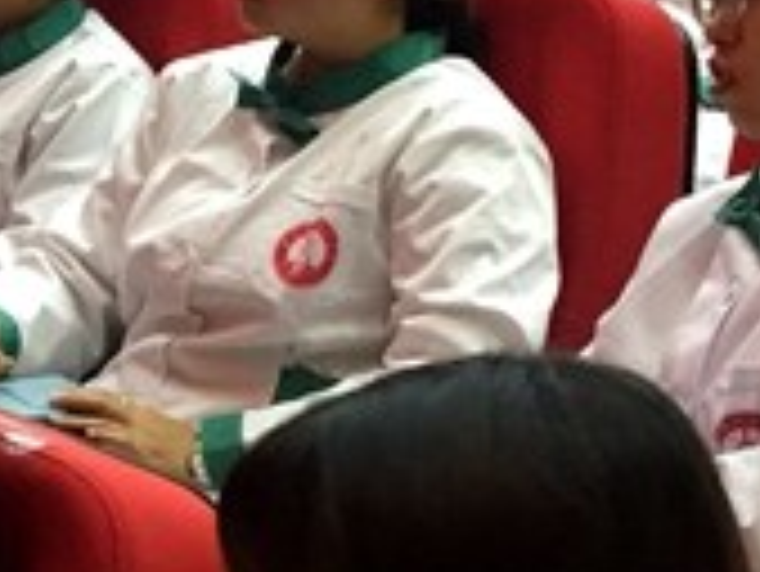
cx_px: -18
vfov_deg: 12.3
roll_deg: -2.8
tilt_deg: -6.4
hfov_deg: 16.0
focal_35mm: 120
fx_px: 2636
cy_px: 160
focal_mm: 4.15
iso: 125
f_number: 2.2
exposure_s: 1/10
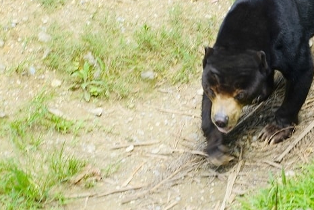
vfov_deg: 7.1
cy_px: 33
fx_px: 1684
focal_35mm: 193
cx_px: 261
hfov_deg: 10.6
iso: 100
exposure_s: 1/80
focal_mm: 75
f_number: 4.5
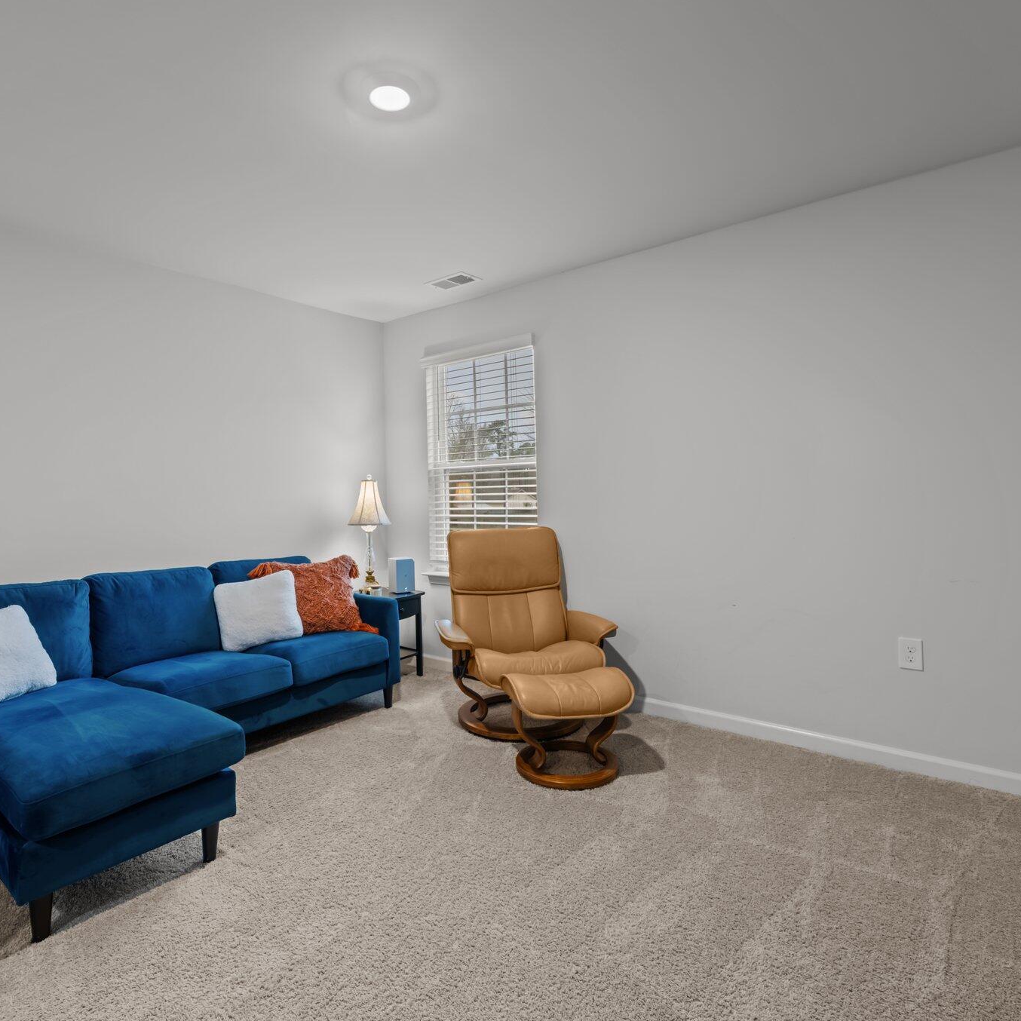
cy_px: 511
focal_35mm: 18
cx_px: 463
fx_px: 601
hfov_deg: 80.5
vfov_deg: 80.7
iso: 400
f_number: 9
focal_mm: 14
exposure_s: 1.6
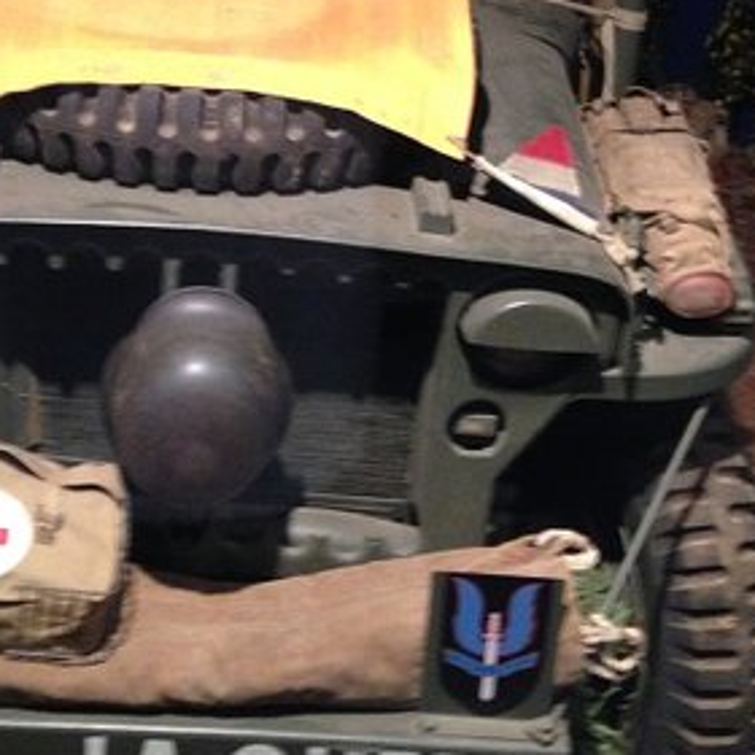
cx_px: 272
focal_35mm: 73
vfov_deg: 23.4
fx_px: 1801
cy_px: 195
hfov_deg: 23.6
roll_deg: +1.6
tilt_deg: -20.2
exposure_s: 1/17
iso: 320
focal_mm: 4.12
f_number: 2.4
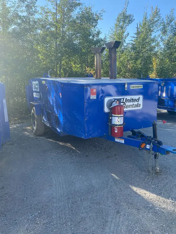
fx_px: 176
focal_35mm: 26
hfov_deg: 53.1
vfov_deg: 67.3
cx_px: 88
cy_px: 117
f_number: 1.8
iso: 32
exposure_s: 1/816
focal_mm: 4.25
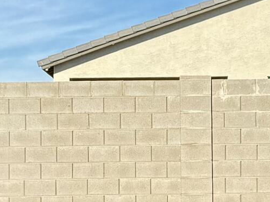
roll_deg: +0.6
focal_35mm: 145
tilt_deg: +1.0
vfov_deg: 10.2
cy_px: 127
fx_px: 1130
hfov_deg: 13.6
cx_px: 145
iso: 80
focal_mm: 6.76
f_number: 1.78
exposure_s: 1/2611
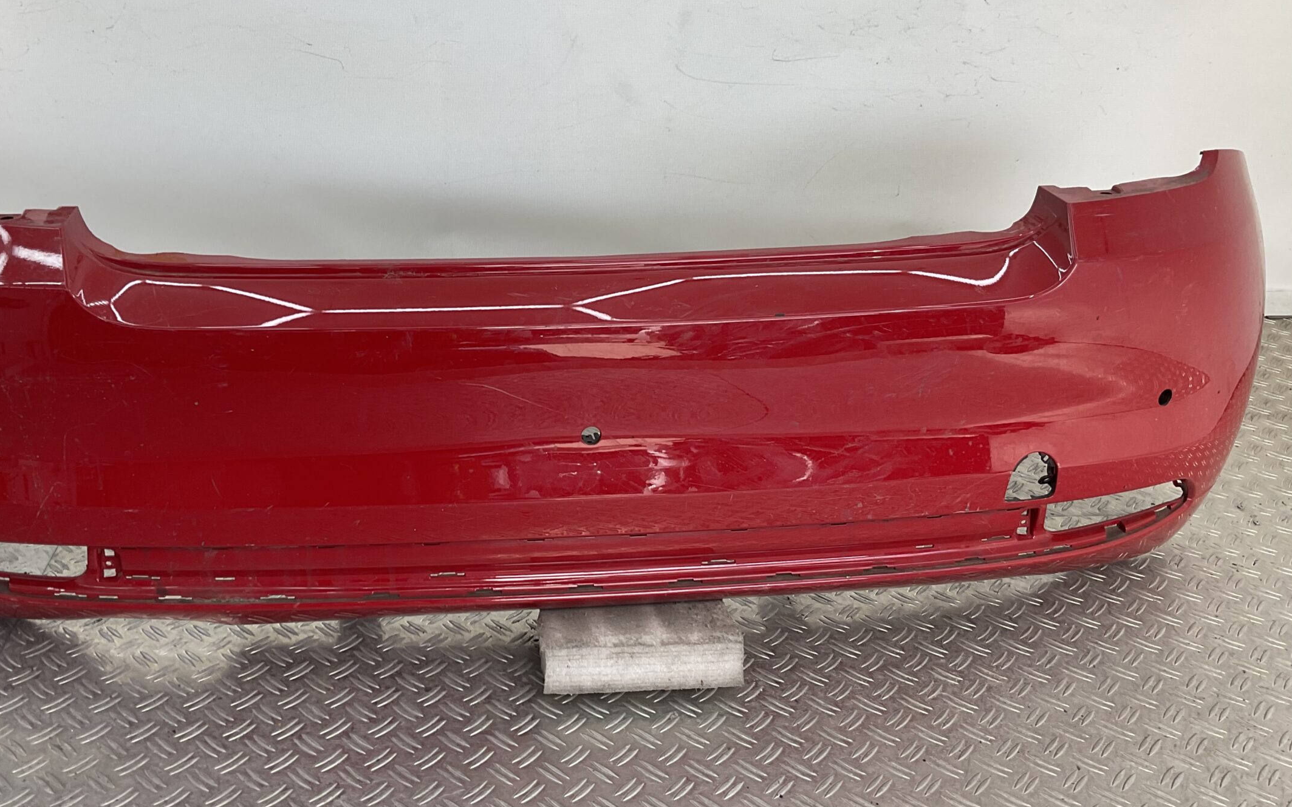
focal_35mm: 37
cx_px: 523
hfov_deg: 52.4
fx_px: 1303
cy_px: 373
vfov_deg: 34.4
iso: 16
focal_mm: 3
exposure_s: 1/151
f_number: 1.8
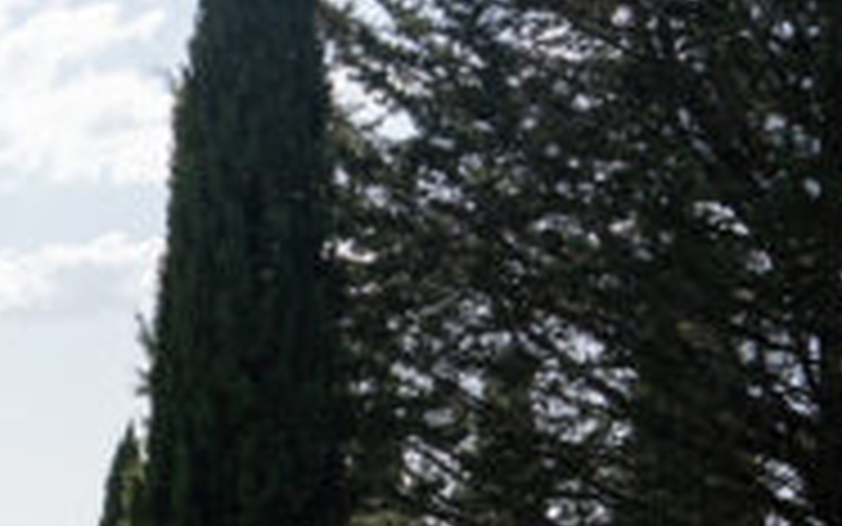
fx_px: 3420
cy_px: 519
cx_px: -486
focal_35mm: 149
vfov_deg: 8.8
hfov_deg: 13.1
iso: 160
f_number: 6.3
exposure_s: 1/800
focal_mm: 44
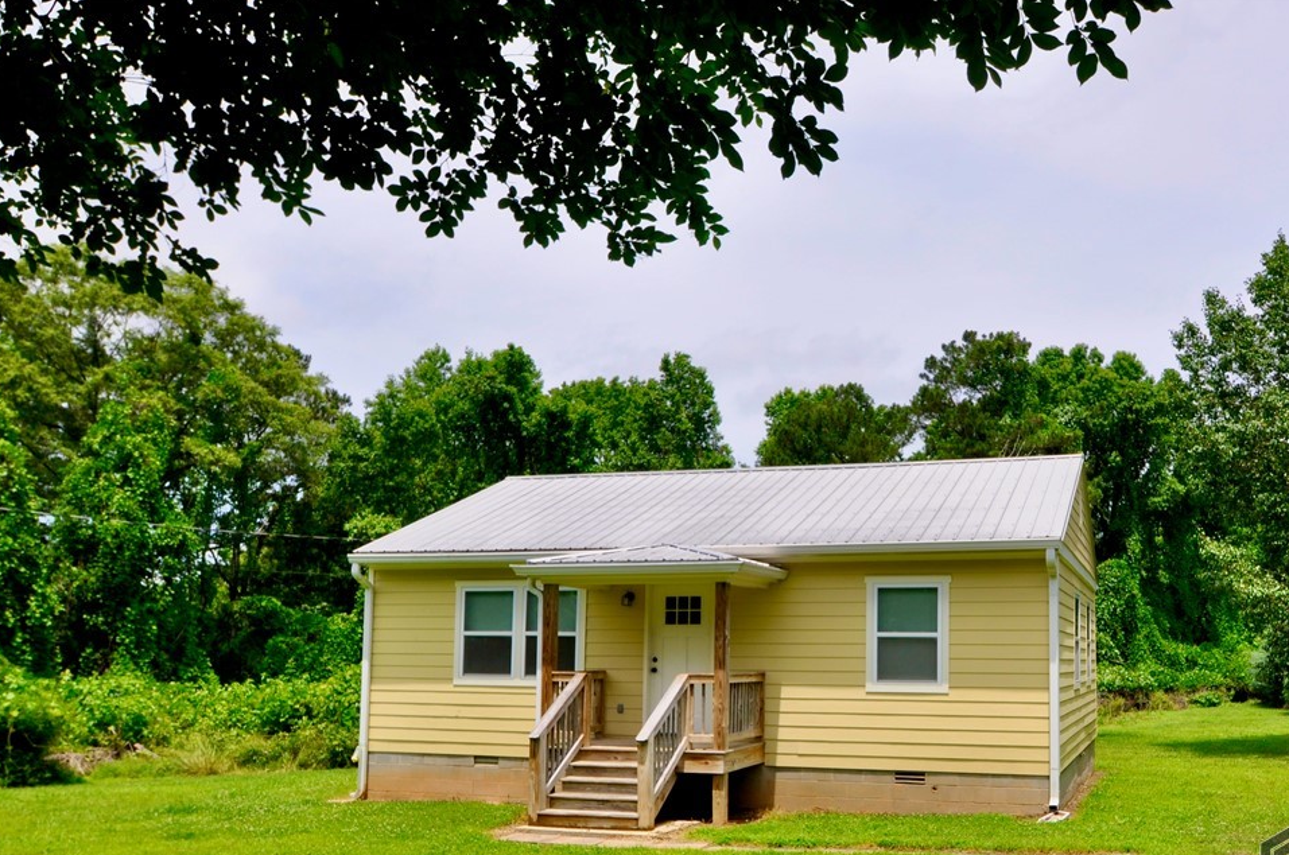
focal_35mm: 26
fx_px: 914
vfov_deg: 50.0
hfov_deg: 70.2
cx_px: 715
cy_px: 478
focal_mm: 15
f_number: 9
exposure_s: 1/320
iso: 200
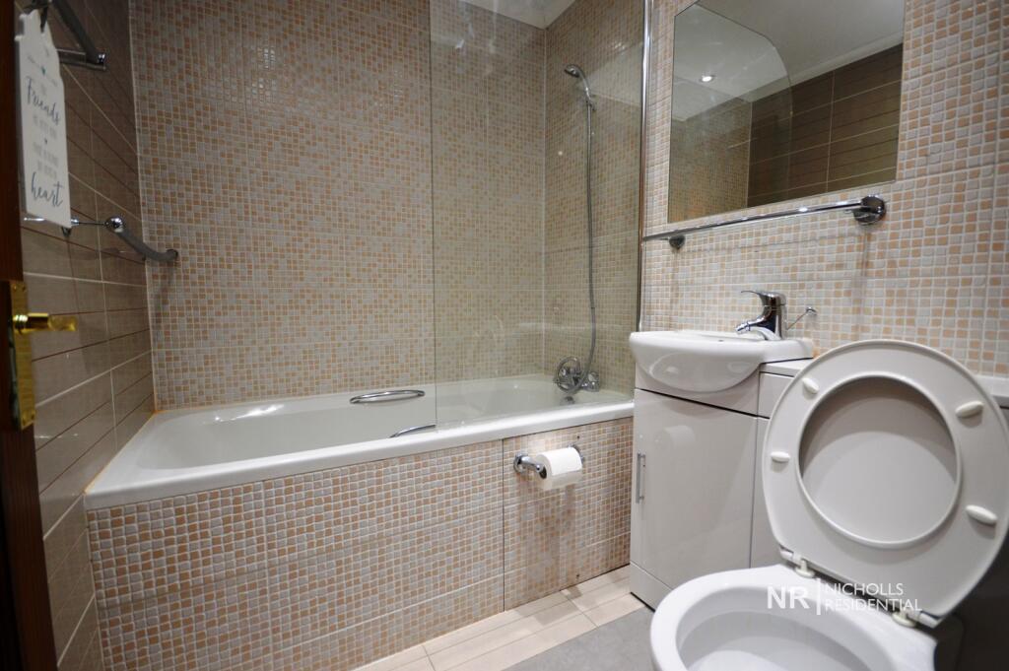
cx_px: 504
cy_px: 336
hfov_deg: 100.4
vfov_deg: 77.2
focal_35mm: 15
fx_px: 420
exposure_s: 1/60
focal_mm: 10
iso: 500
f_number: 4
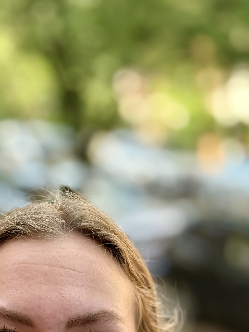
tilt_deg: -12.9
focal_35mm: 105
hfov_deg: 14.0
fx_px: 1007
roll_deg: +0.3
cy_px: 349
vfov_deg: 18.1
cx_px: 62
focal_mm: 6.76
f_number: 1.78
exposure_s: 1/192
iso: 80
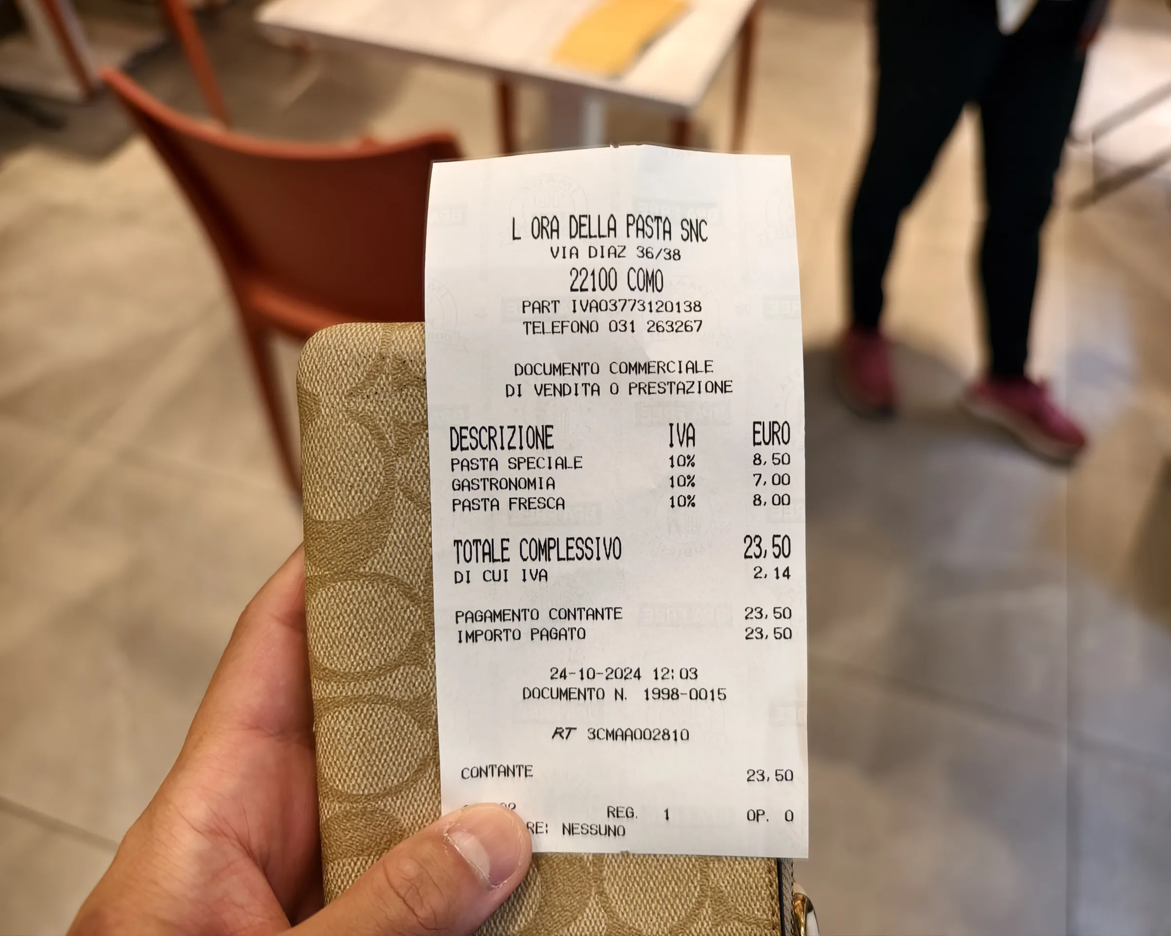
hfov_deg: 70.2
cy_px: 468
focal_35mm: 24
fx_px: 832
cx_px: 625
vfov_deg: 58.8
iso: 523
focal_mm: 8.67
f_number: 1.75
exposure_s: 1/100
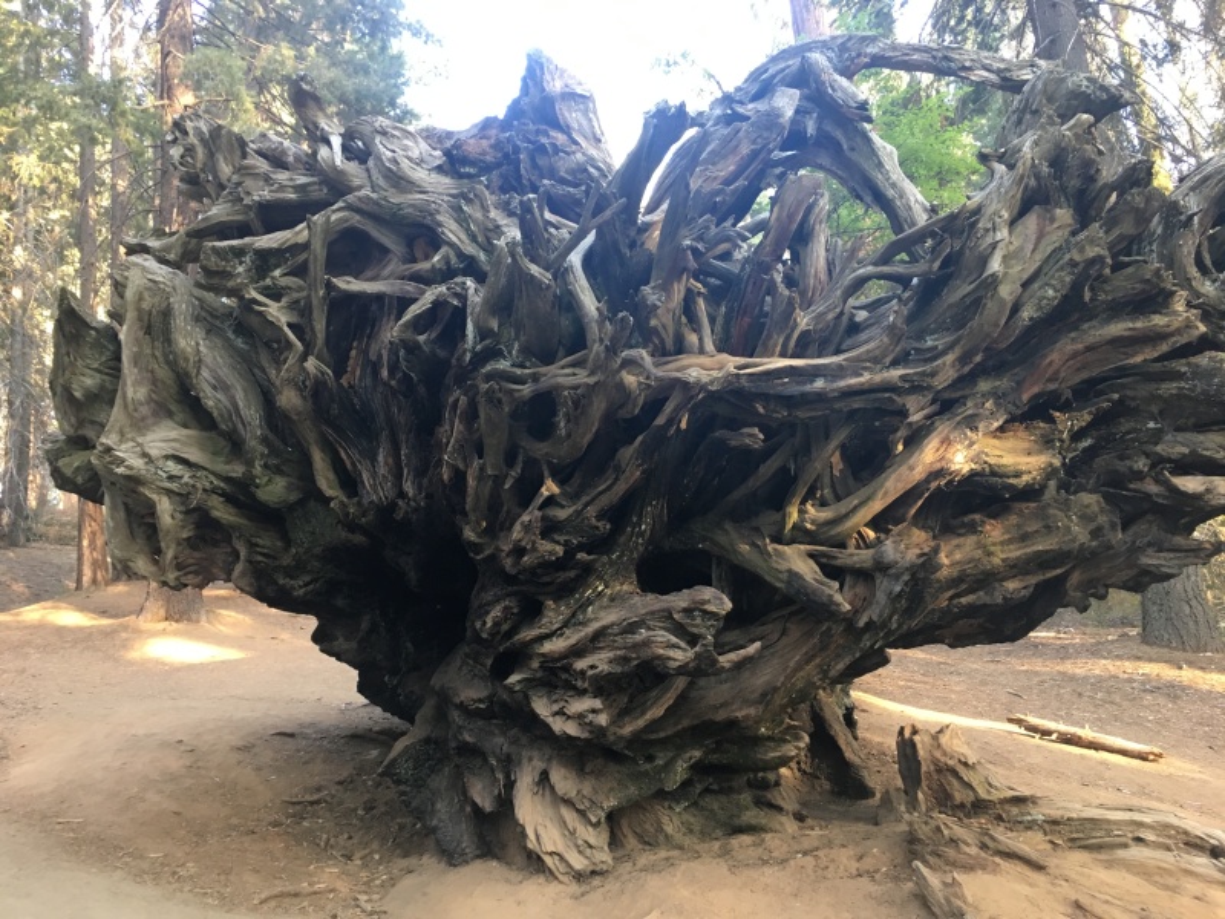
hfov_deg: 61.7
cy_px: 460
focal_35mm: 29
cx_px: 612
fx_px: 1026
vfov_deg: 48.2
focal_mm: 4.15
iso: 80
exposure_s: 1/30
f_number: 2.2
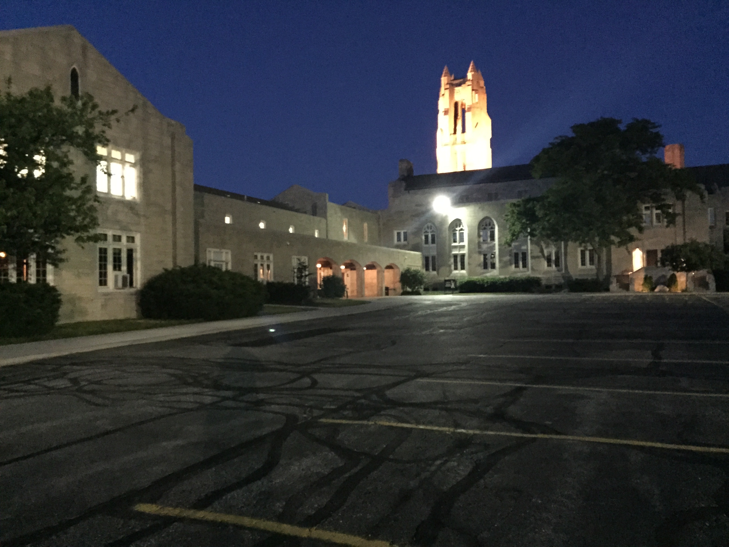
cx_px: 364
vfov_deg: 48.2
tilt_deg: +2.7
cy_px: 274
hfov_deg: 61.7
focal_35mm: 29
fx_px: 611
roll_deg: +0.4
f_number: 2.2
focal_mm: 4.15
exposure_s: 1/15
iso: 1600
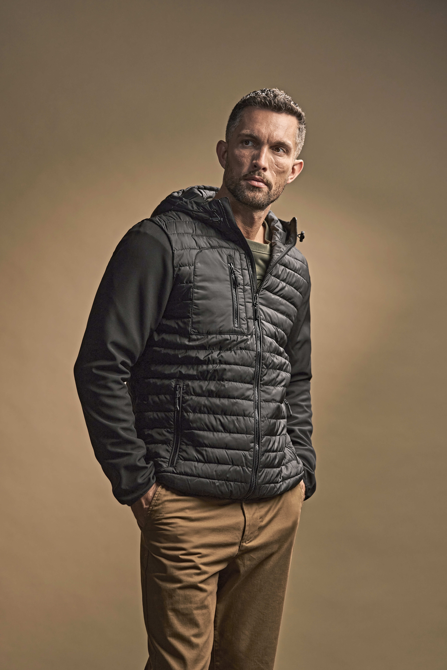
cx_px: 224
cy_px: 335
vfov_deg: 19.5
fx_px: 1956
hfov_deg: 13.0
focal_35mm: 105
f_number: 3.5
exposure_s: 1/125
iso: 400
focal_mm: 105
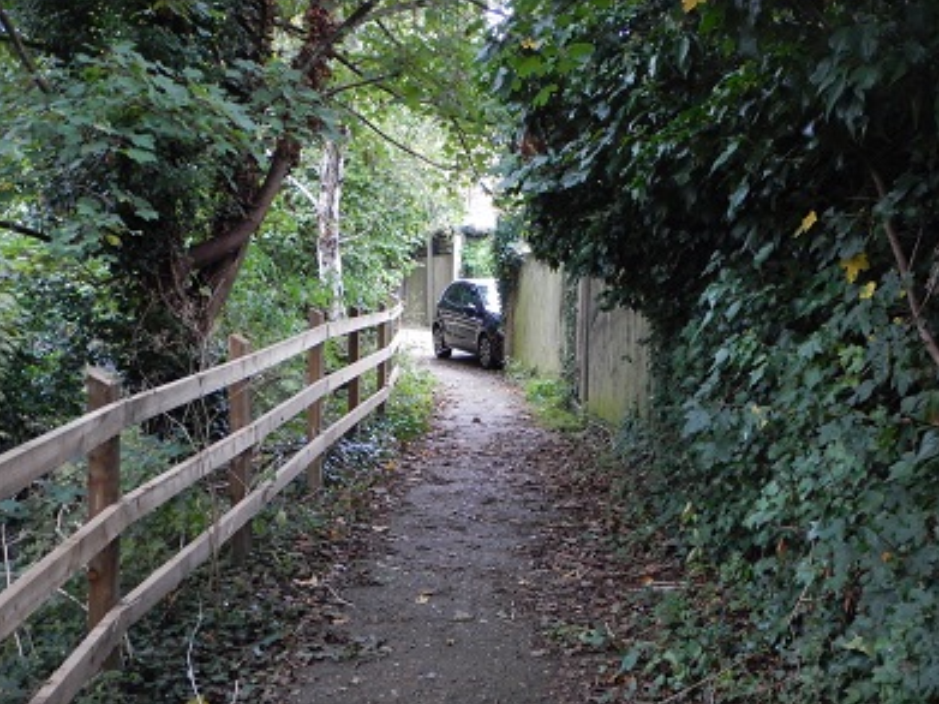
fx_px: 1220
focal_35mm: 45
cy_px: 356
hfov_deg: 42.1
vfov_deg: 32.2
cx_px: 463
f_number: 4.3
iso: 800
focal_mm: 7.8
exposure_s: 1/60
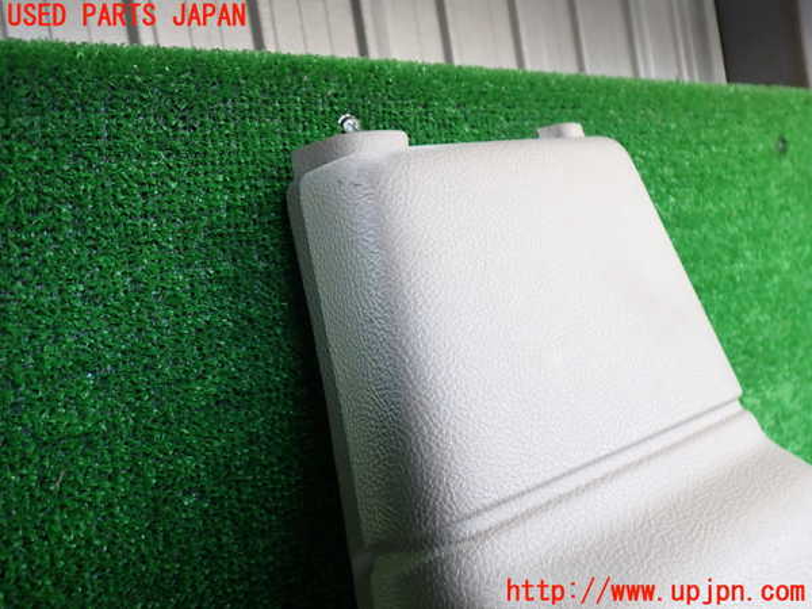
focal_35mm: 30
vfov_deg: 46.8
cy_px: 304
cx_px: 406
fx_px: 704
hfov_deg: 60.0
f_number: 2.3
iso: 160
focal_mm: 5.4
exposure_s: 1/125
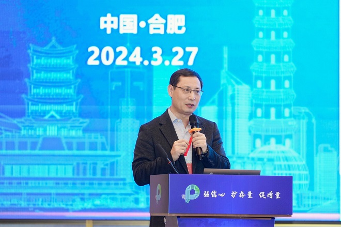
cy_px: 114
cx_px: 170
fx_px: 1552
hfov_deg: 12.5
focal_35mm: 164
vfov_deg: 8.4
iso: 2000
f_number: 3.2
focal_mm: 164
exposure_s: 1/160
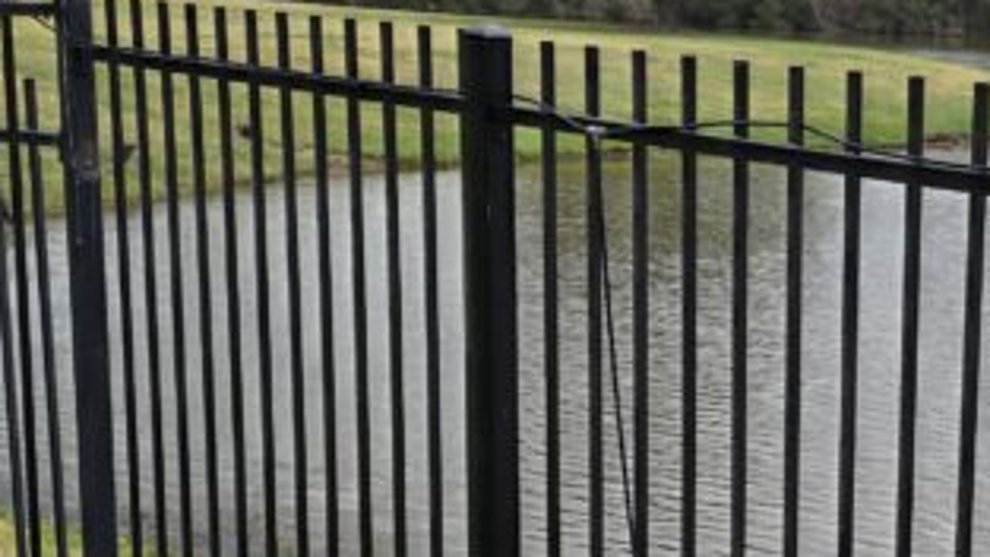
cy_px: 585
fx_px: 2152
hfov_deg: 24.6
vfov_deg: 14.5
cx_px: 1012
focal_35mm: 82
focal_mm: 6.25
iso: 64
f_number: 1.7
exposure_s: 1/180
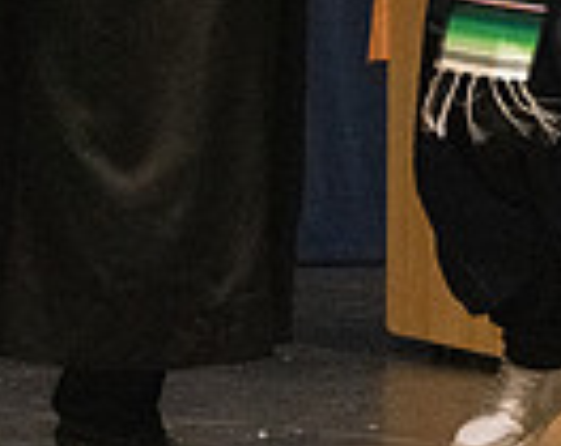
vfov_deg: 2.0
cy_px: -280
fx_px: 12723
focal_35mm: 768
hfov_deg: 2.5
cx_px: 253
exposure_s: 1/250
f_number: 4.5
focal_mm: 160
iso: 8000
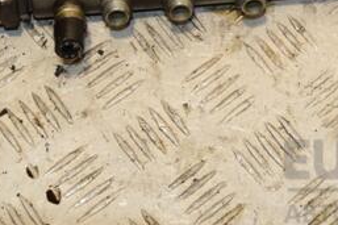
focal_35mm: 112
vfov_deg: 12.0
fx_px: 1051
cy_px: -16
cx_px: 259
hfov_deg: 18.1
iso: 800
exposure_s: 1/200
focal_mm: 32
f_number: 9
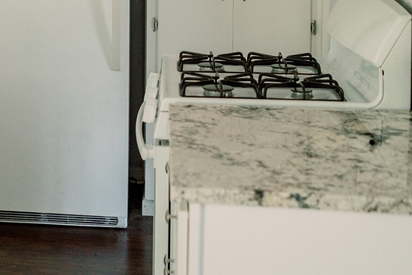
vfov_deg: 15.6
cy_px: -34
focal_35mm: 85
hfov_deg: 22.4
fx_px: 973
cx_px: -58
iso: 1600
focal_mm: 35
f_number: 2.5
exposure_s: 1/200
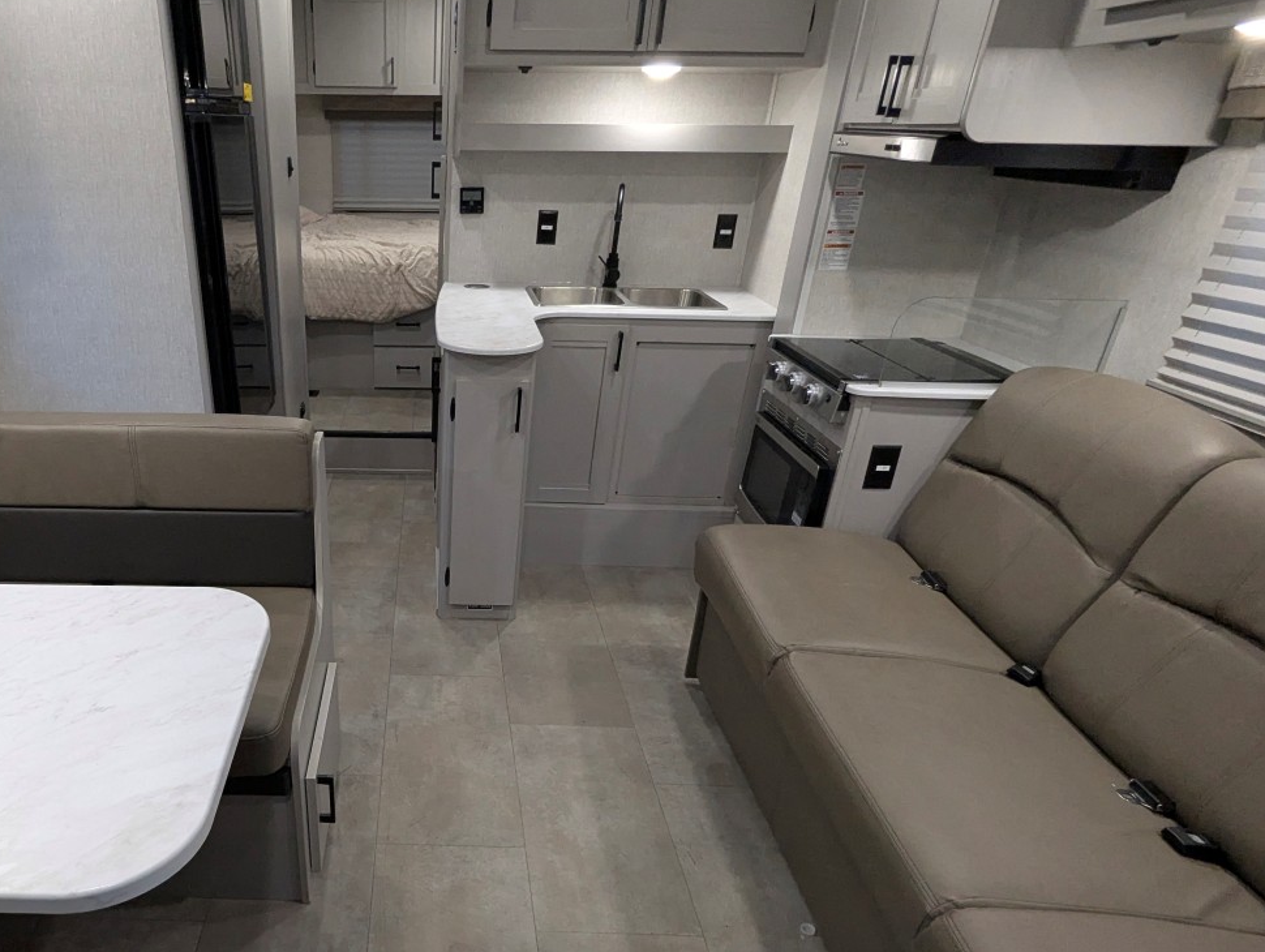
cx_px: 402
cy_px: 616
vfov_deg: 58.0
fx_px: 842
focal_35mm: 23
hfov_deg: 71.3
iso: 420
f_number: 2.2
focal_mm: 2.35
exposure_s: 1/104
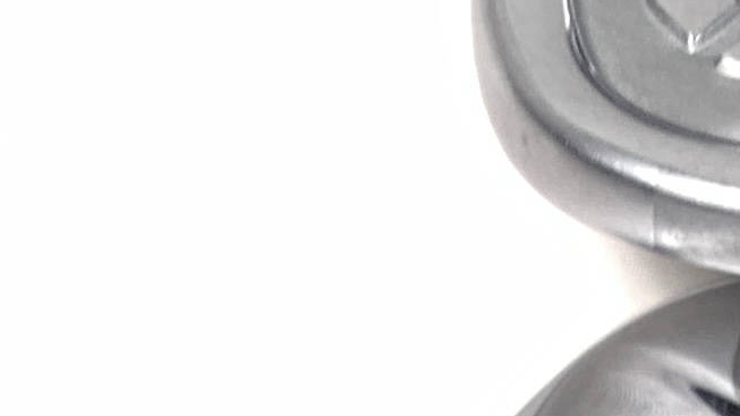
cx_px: 942
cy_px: 1557
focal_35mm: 175
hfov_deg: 12.0
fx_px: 3433
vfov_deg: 6.0
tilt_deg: -80.7
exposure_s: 1/120
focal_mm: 4.25
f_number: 1.8
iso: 32
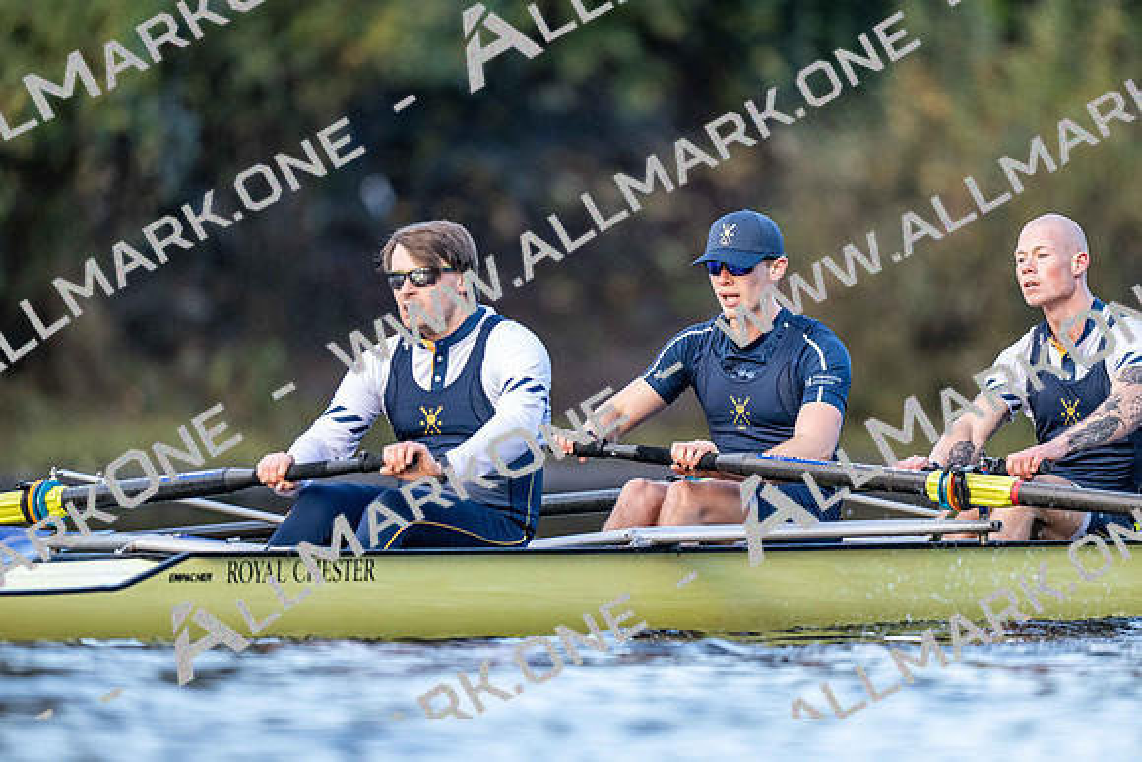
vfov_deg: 2.3
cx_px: 571
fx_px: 19037
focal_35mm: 600
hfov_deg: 3.4
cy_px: 381
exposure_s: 1/2500
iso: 3200
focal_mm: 600
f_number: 4
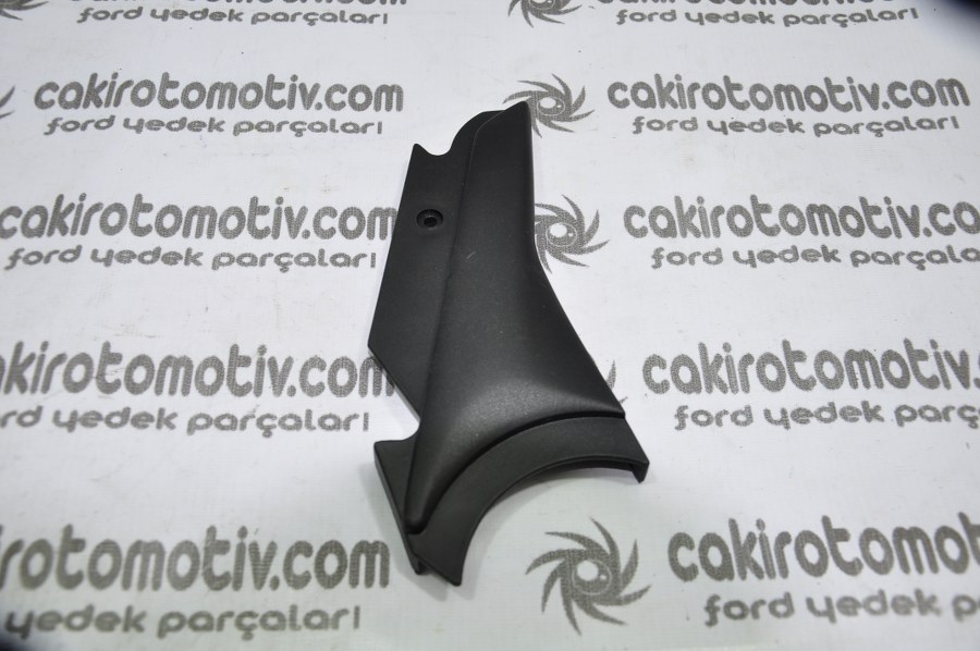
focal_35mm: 38
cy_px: 326
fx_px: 1020
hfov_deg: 51.3
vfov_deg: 35.4
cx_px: 490
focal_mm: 25
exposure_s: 1/40
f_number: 5
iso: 200
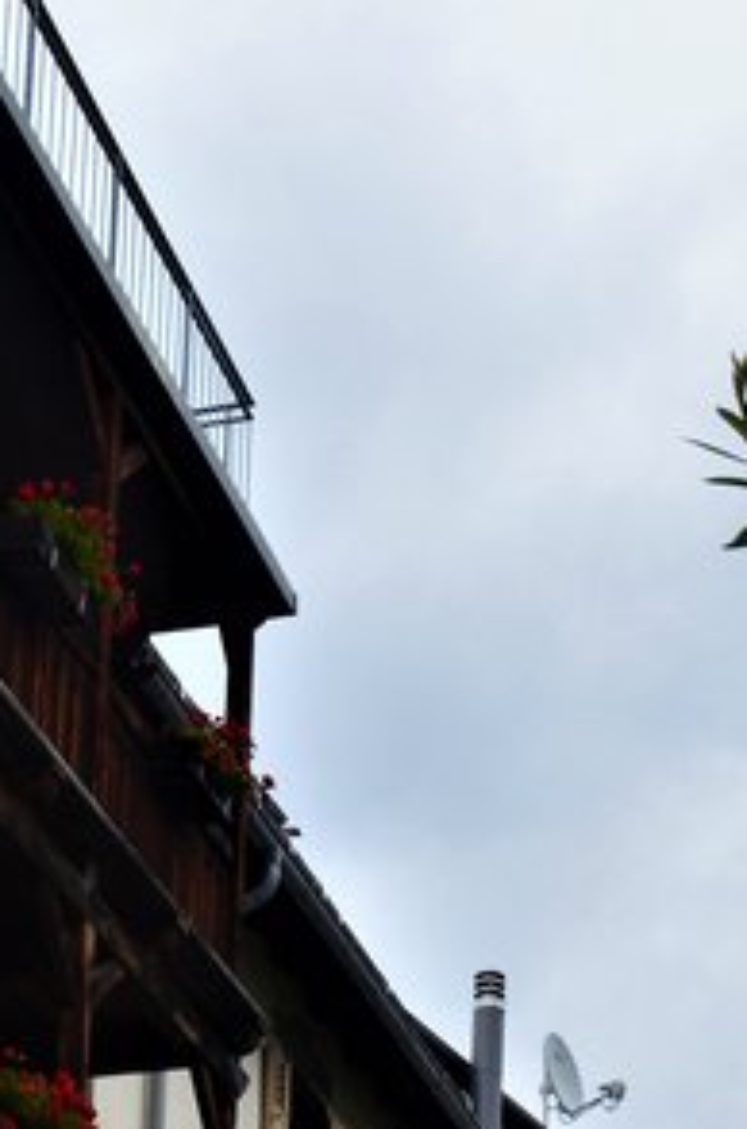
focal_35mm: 90
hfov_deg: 15.1
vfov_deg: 20.9
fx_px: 2814
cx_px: 547
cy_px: 1403
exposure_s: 1/200
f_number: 10
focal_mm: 22
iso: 320
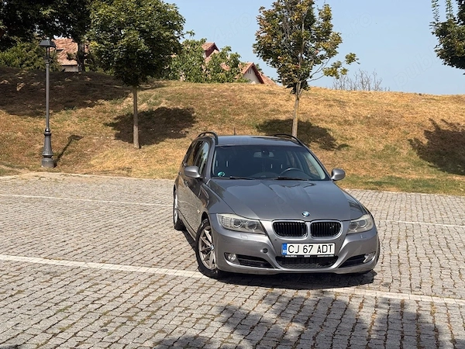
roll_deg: -1.3
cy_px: 174
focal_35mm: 48
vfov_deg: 30.3
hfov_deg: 39.7
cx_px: 232
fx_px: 645
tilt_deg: -4.6
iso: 64
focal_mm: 6.76
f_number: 1.78
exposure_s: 1/4329
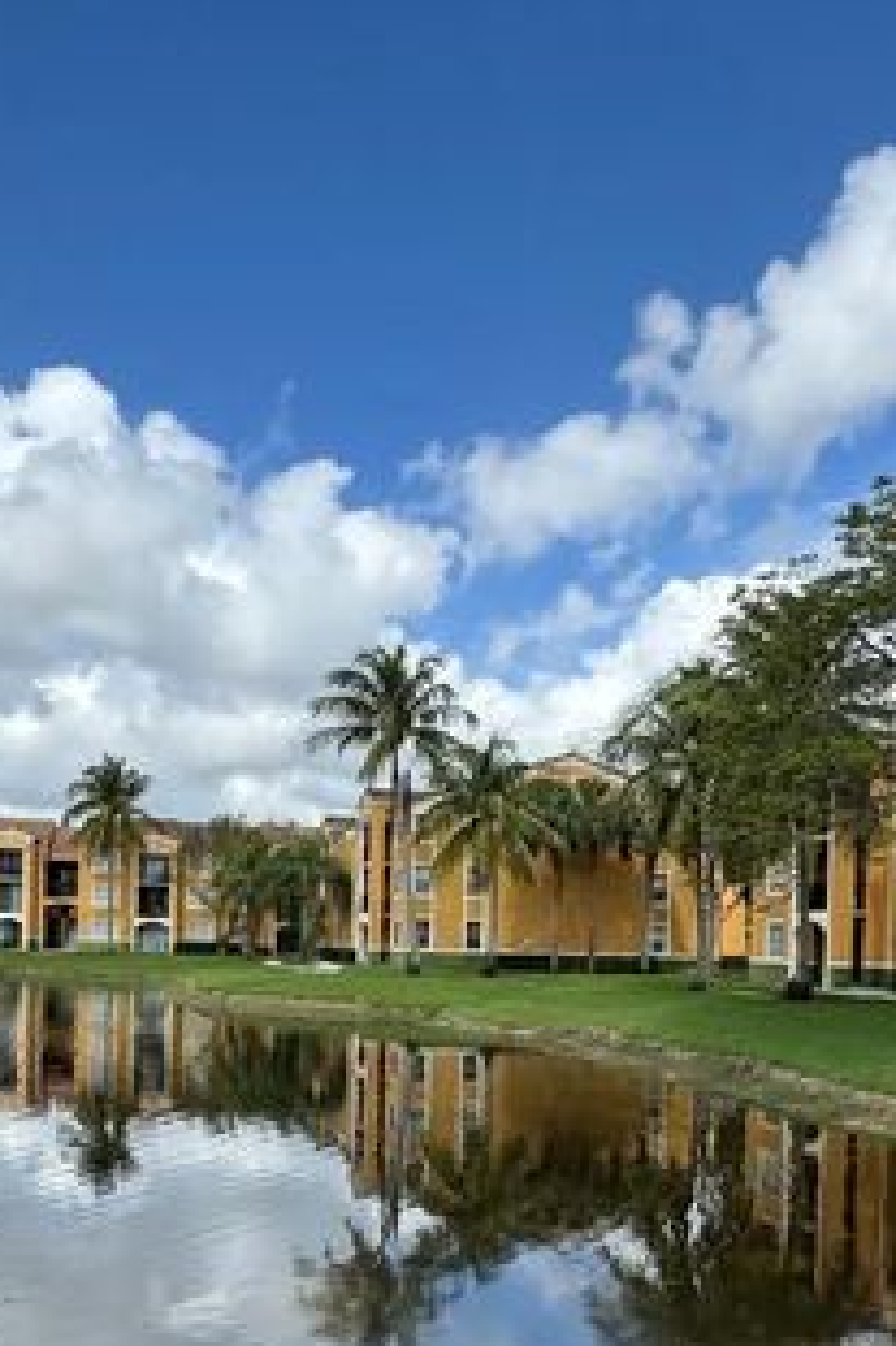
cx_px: 385
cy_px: 956
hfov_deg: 43.5
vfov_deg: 59.6
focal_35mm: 30
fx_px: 1121
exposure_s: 1/1927
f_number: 2.2
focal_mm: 2.22
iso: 40
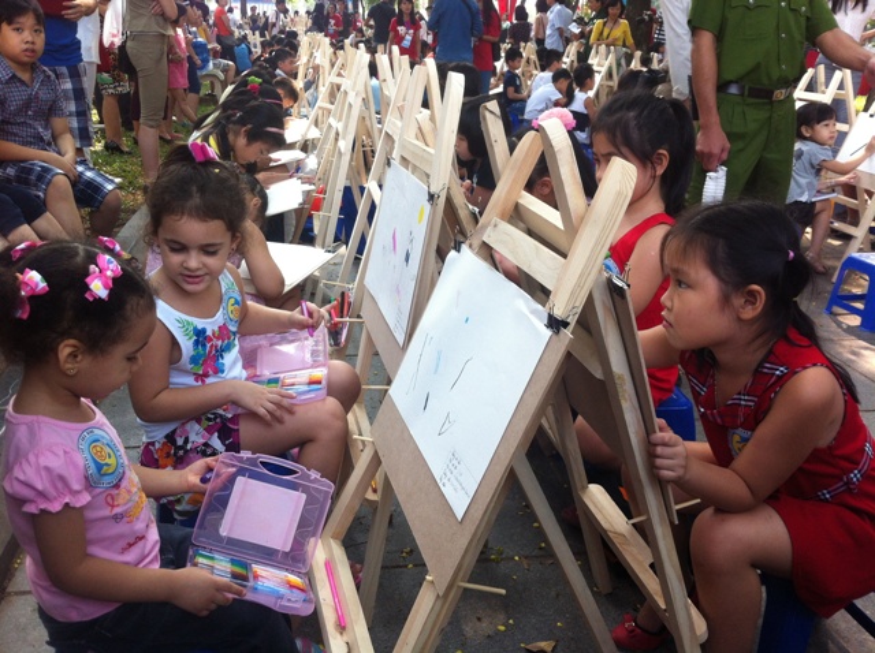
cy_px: 326
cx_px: 438
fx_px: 883
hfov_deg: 52.7
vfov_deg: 40.6
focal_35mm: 35
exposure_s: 1/140
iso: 80
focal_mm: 3.85
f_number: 2.8
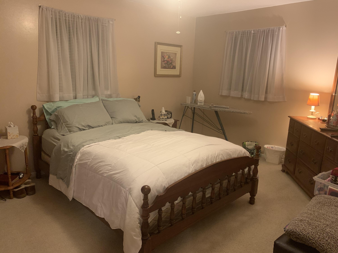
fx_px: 254
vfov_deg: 53.1
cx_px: 169
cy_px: 126
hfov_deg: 67.3
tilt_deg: -12.8
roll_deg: -1.6
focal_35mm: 26
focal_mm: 4.25
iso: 400
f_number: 1.8
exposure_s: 1/30
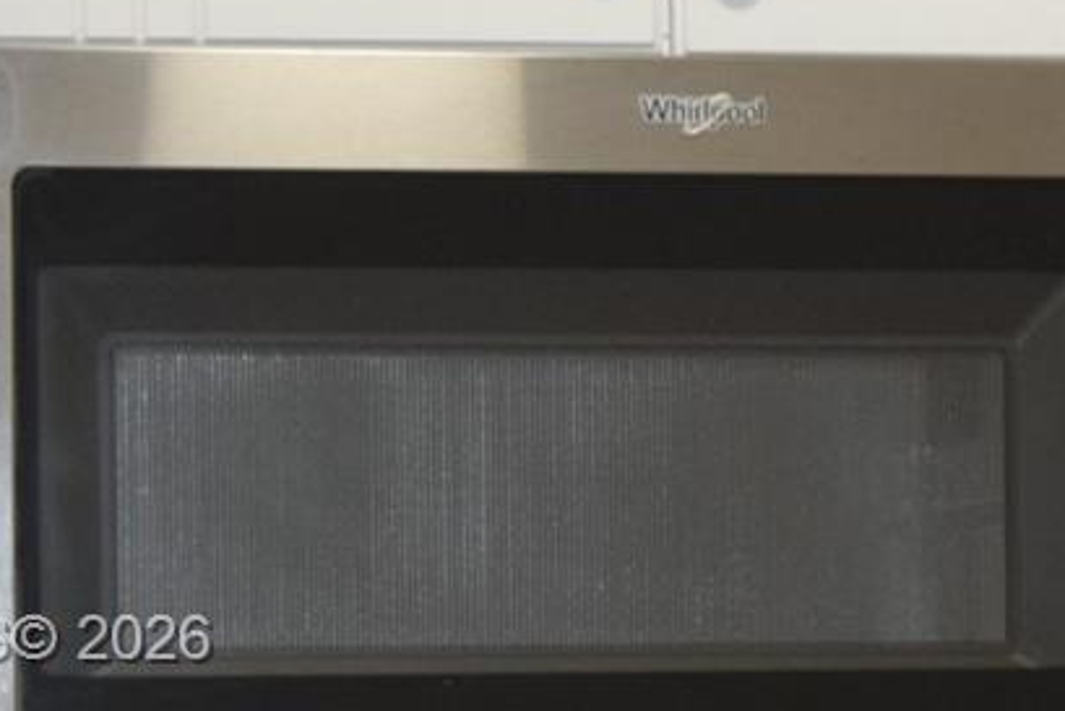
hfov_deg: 9.0
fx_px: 6599
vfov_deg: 6.2
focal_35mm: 223
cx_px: 1484
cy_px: 643
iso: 1100
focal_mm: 38
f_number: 4.8
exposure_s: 1/60
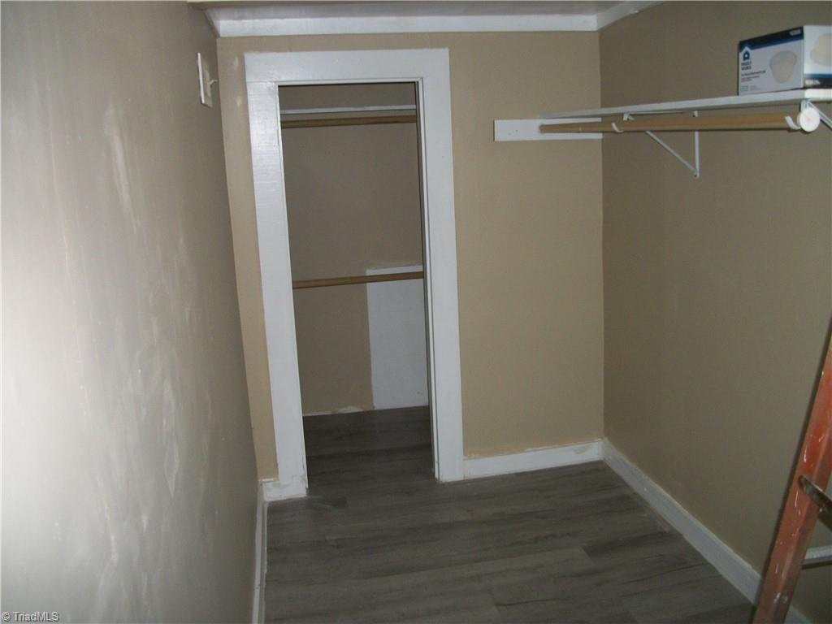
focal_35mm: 32
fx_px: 769
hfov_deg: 56.8
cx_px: 416
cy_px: 312
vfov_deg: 44.2
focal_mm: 5.7
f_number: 2.9
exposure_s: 1/60
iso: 160
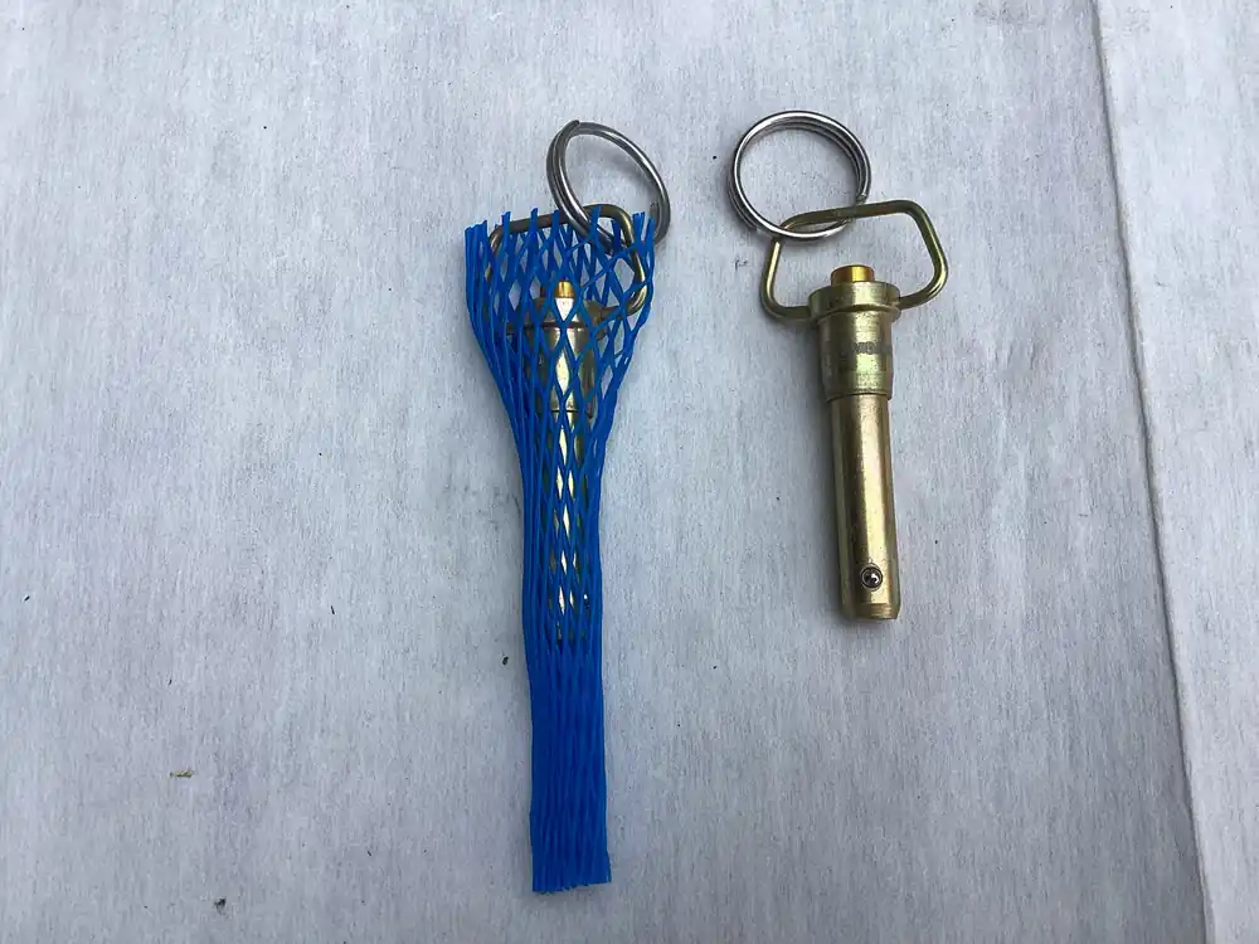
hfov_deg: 58.4
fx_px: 1127
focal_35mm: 31
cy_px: 472
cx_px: 630
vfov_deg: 45.4
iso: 25
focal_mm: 3.3
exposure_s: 1/582
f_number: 2.4
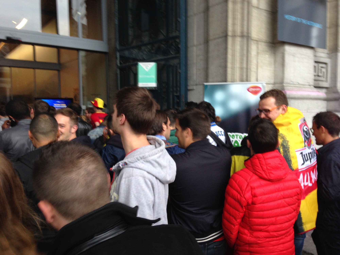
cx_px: 170
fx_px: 324
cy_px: 128
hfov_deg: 55.4
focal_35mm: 33
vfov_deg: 42.9
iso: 64
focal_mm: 4.12
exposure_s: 1/20
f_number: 2.4
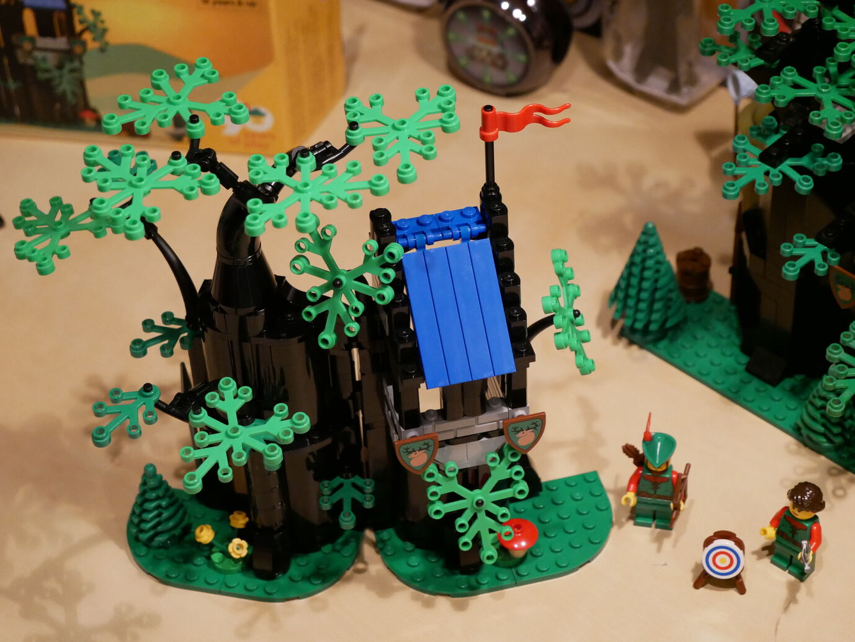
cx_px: 428
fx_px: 1877
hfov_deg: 25.7
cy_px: 321
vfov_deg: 19.4
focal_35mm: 76
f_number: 5.4
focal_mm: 38
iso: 3200
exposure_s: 1/100
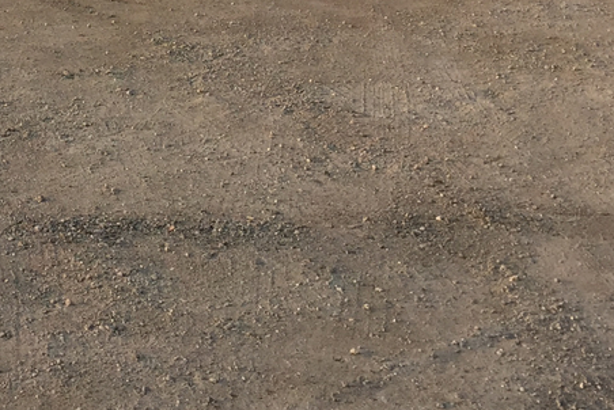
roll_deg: -1.8
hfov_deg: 20.6
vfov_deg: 13.5
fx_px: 1638
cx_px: 14
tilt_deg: -3.7
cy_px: -202
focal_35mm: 96
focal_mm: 4.15
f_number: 2.2
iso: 32
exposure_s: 1/1068
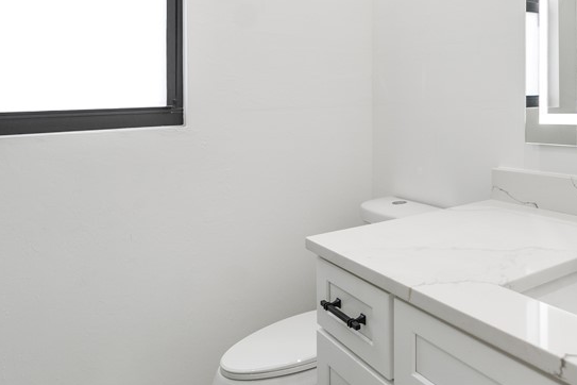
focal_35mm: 32
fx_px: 513
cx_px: 489
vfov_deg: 39.9
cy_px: 91
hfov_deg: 53.4
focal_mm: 16
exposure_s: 1/60
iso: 125
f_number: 4
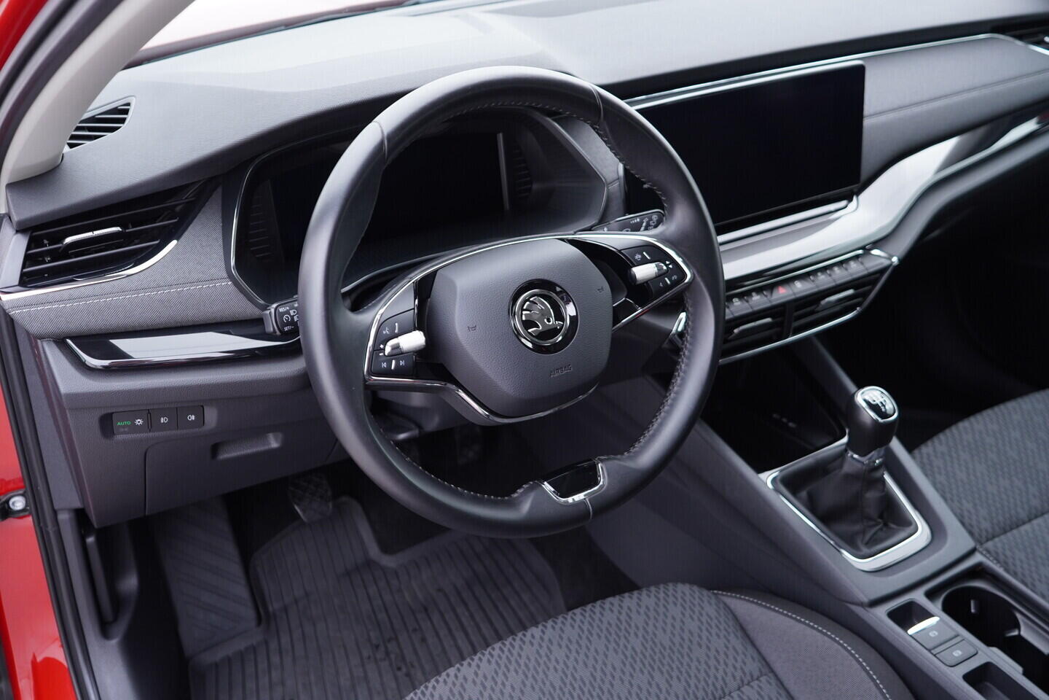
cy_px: 350
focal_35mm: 36
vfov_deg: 36.9
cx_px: 524
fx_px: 1049
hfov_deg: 53.1
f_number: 2.8
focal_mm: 24
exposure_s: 1/40
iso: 320
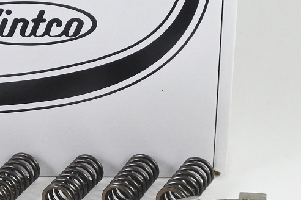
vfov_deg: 9.6
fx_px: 1187
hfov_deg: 14.4
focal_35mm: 142
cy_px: 163
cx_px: 101
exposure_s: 1/125
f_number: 4.5
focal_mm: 16.5
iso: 720
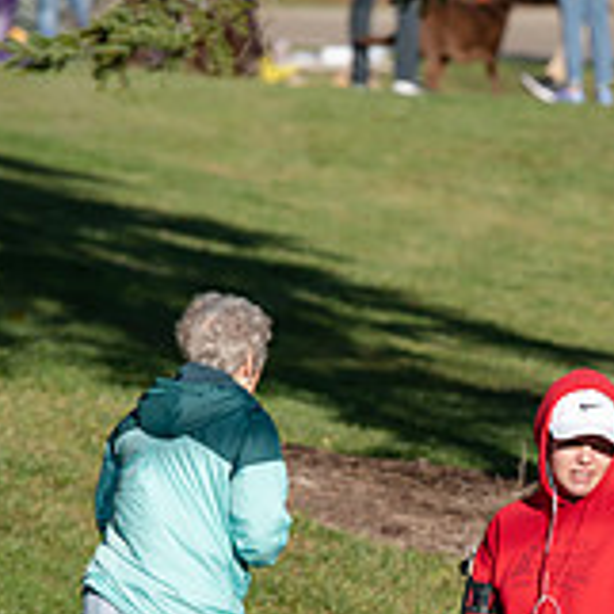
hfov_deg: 3.1
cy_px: 612
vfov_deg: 3.1
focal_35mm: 565
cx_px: 744
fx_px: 11338
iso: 200
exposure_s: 1/800
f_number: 5
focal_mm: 185
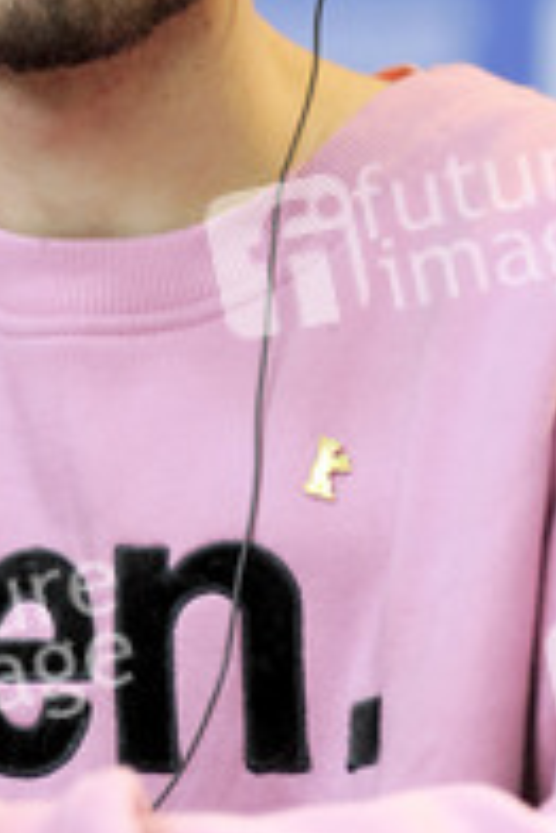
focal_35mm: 409
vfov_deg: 5.0
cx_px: 40
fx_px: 9458
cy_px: 26
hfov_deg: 3.4
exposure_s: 1/400
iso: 1000
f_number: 2.8
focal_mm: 200
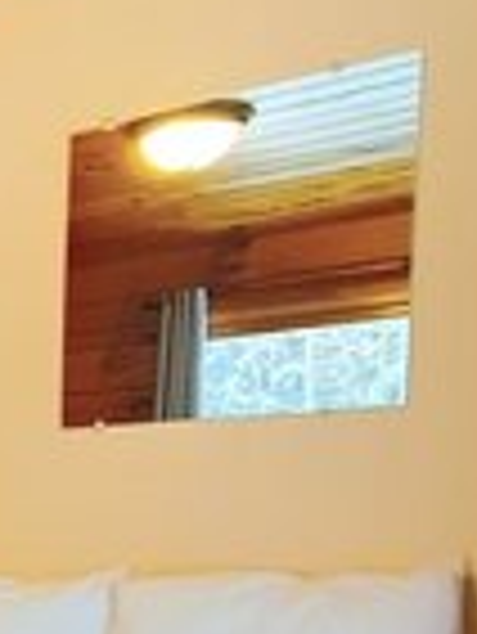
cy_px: 679
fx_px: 1082
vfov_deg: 29.7
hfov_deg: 18.5
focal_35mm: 59
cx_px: -418
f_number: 2.2
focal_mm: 1.74
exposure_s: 1/30
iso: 200
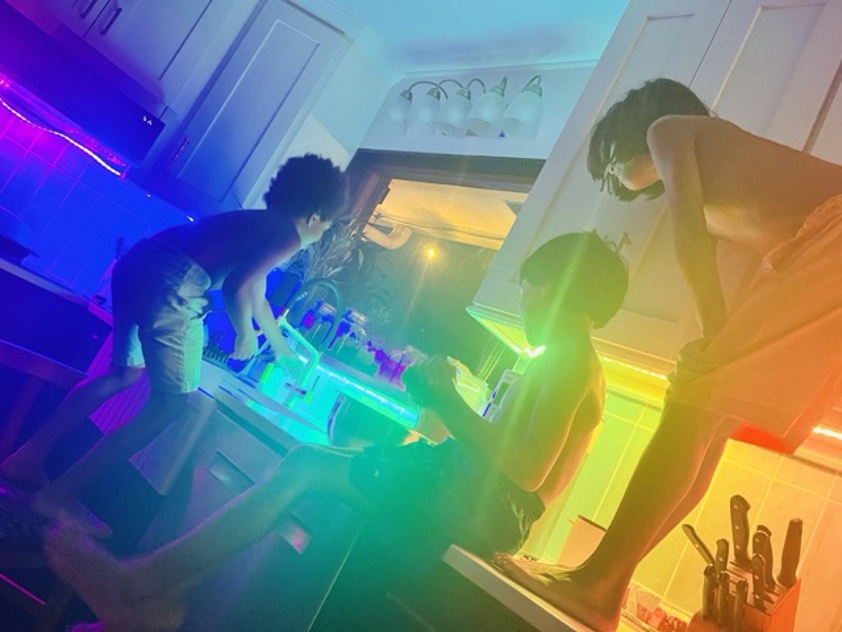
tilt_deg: +8.4
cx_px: 421
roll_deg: -28.8
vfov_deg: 53.1
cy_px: 316
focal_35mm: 26
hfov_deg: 67.3
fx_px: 632
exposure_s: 1/41
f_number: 1.6
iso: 500
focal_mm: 5.1
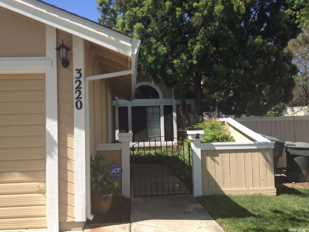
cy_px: 116
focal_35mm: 35
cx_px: 154
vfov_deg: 40.7
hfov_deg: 52.6
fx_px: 312
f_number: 2.4
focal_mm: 4.28
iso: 50
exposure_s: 1/986
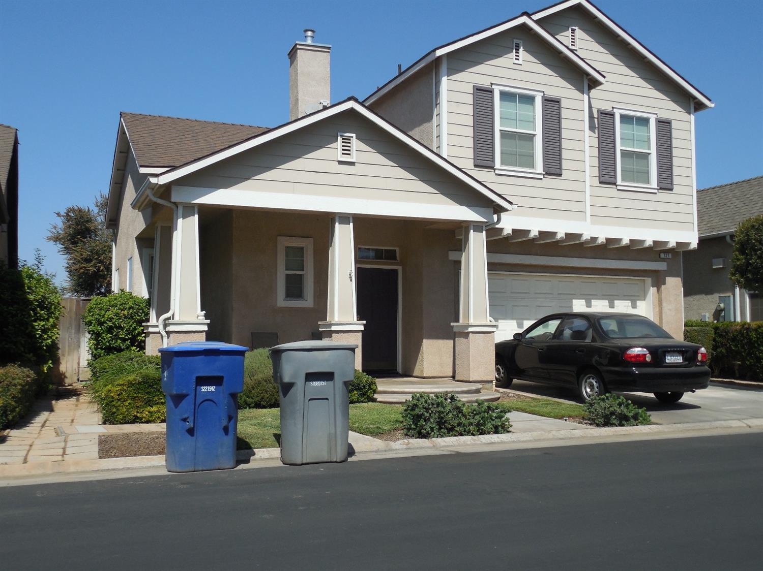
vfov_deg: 40.7
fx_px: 771
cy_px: 286
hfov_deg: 52.6
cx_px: 382
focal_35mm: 35
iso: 125
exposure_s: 1/400
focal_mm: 6.3
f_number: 7.4
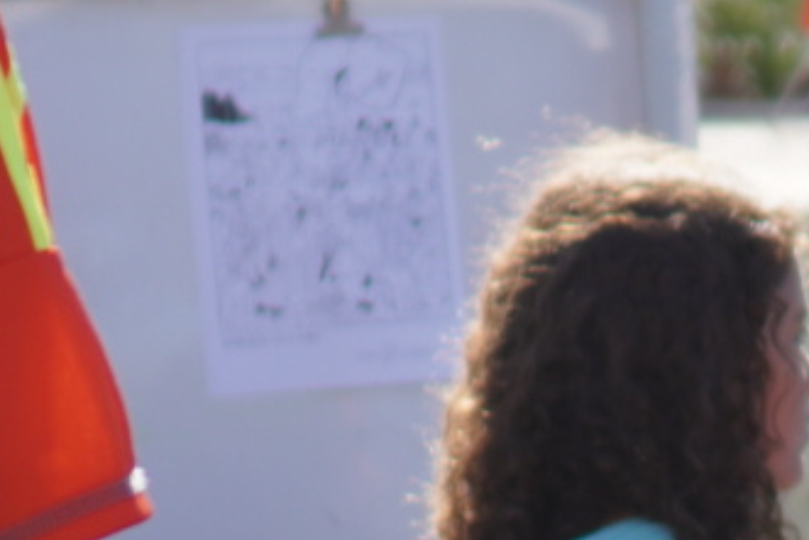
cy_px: 464
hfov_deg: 7.7
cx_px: 1662
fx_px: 5765
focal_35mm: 256
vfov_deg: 5.4
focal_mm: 35
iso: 100
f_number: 1.8
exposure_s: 1/2500
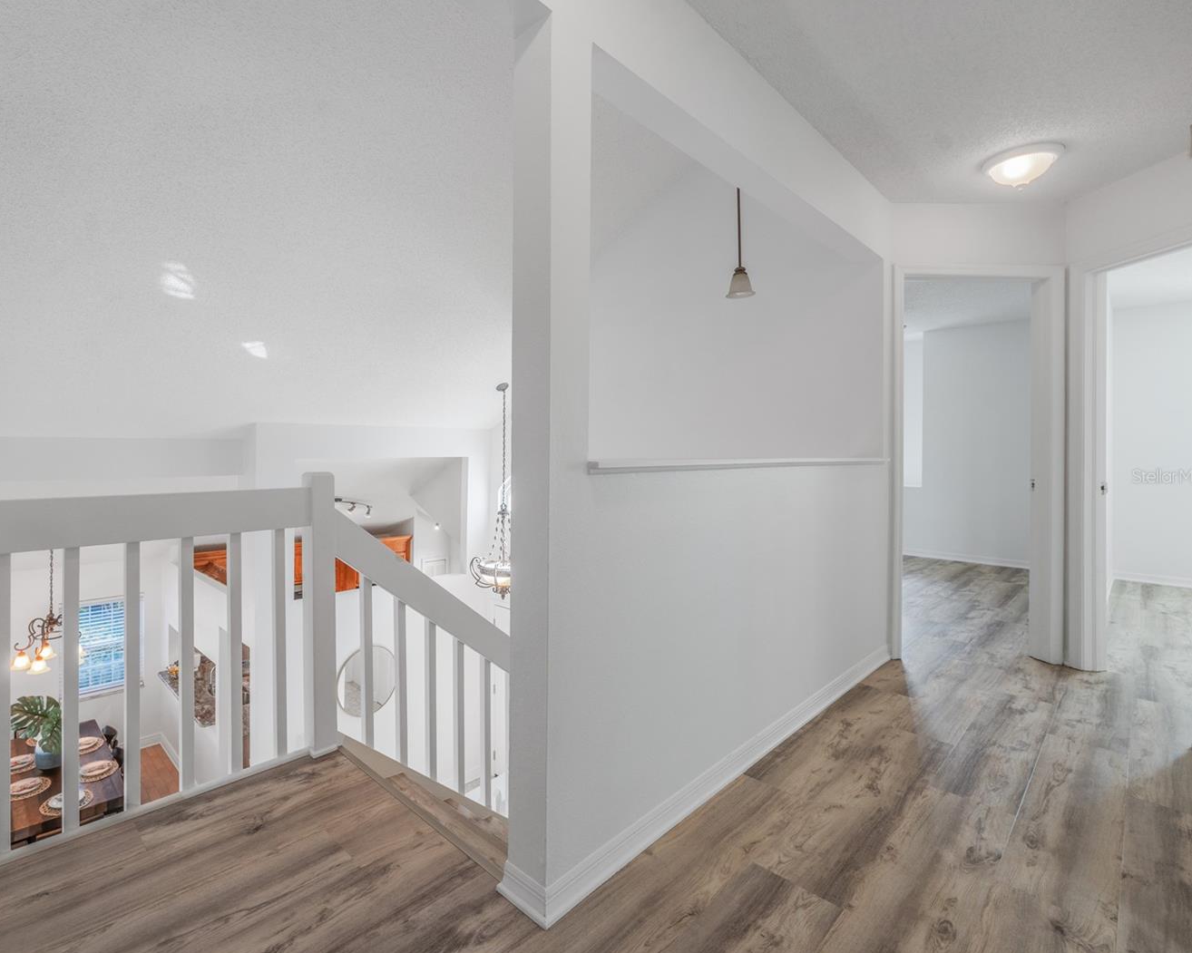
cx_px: 487
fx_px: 589
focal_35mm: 17
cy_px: 476
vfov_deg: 78.0
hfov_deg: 89.7
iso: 320
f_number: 7.1
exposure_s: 1/30
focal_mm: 14.6
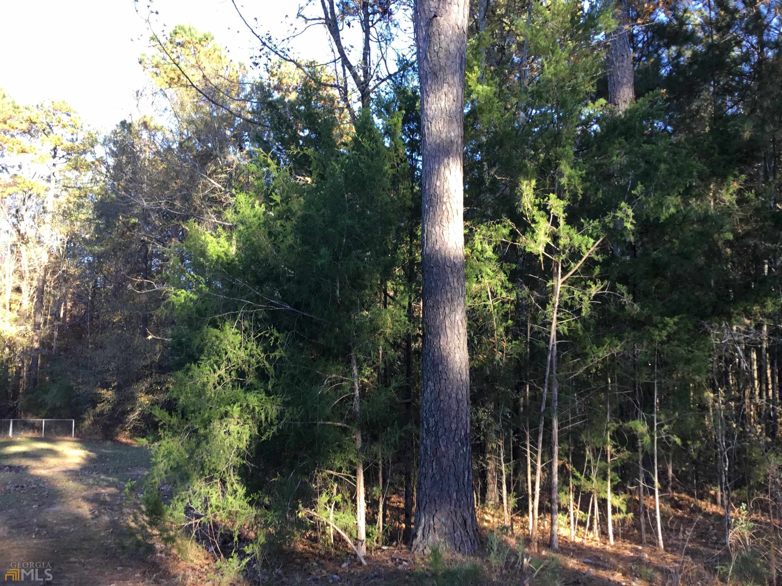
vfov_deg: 45.4
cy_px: 293
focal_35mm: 31
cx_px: 391
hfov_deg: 58.4
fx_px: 700
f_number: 2.4
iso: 40
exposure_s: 1/120
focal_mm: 3.3
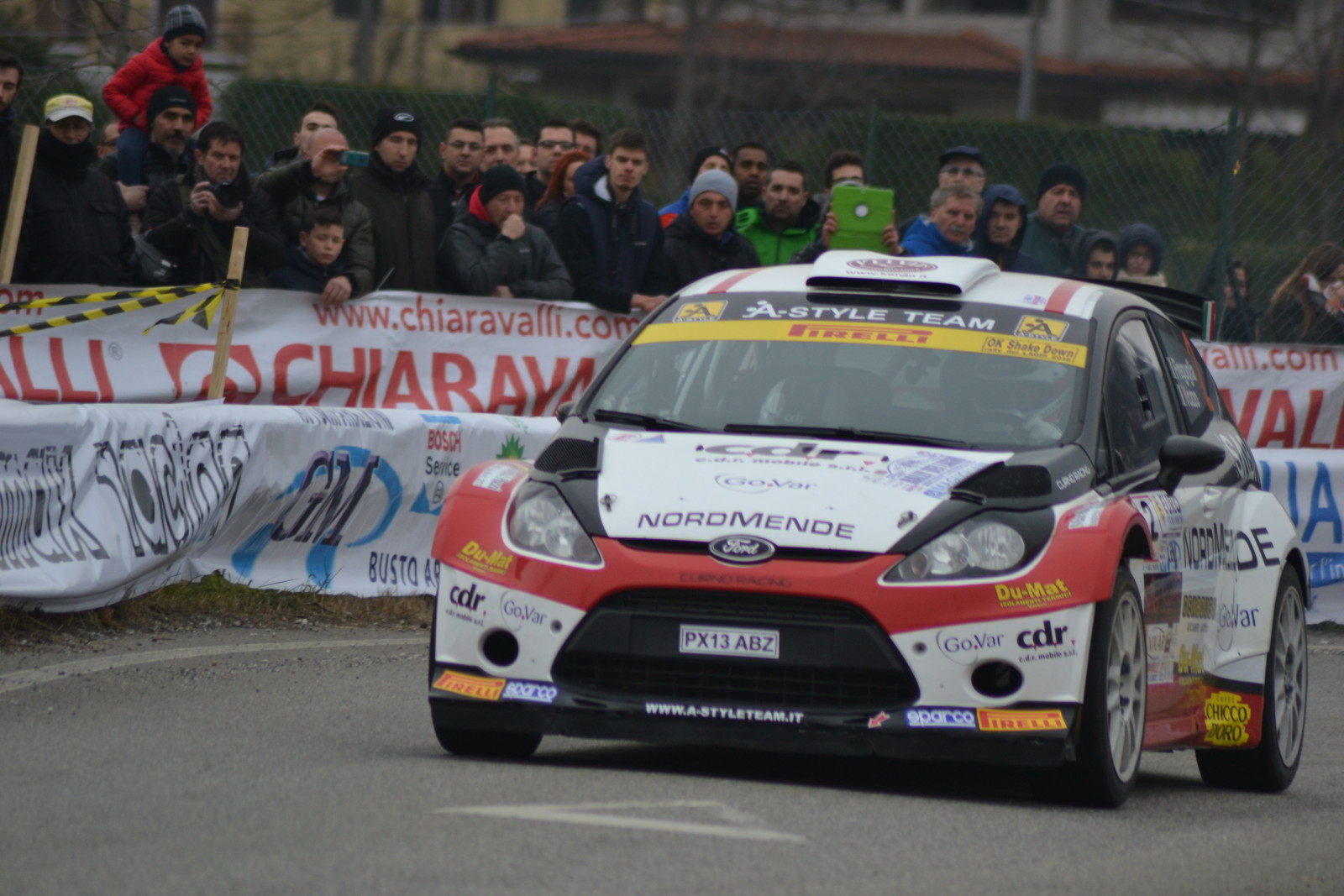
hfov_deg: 4.9
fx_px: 15680
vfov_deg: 3.3
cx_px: 672
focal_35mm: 420
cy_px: 448
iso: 400
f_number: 5.3
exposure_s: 1/640
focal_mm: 280
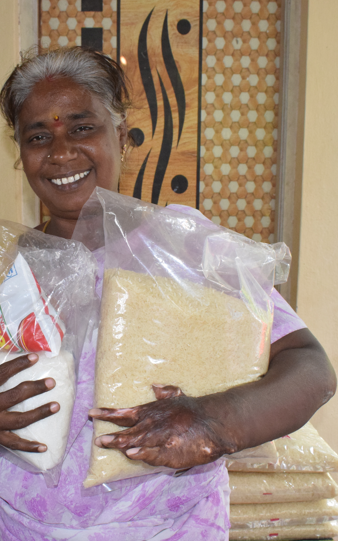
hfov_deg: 27.8
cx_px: 106
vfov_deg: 43.5
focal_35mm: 46
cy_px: 271
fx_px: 678
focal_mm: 20
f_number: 9
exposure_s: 1/200
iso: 2000
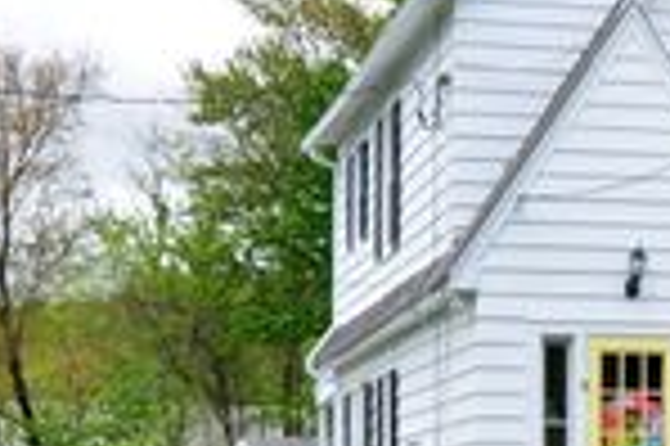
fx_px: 1878
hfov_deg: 20.0
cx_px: 562
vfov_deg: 13.5
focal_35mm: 101
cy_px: 185
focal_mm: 20
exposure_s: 1/320
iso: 250
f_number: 8
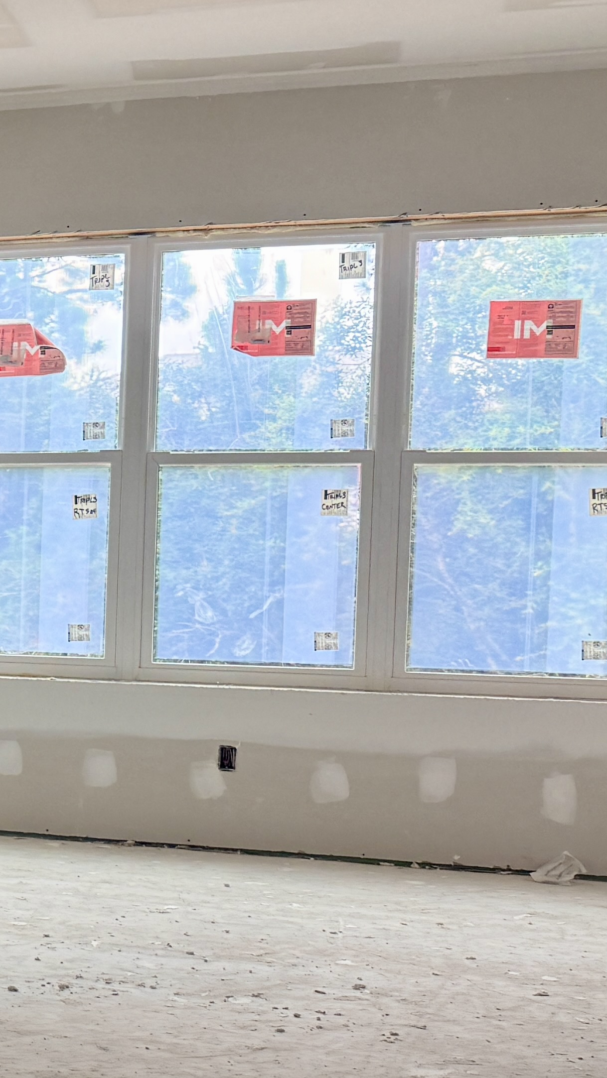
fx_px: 1974
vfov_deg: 30.5
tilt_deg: -4.3
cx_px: -578
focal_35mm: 69
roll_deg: +1.0
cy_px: 660
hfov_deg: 14.7
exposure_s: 1/121
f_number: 1.78
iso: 125
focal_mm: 6.76
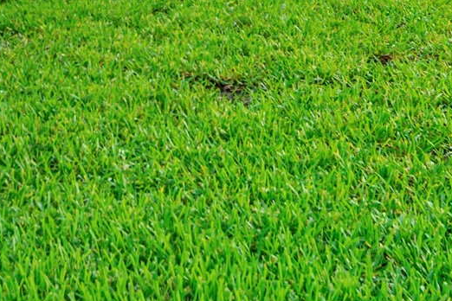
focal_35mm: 106
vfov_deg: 12.1
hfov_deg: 18.9
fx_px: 1332
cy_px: -198
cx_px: 41
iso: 100
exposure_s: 1/15
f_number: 5.6
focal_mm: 17
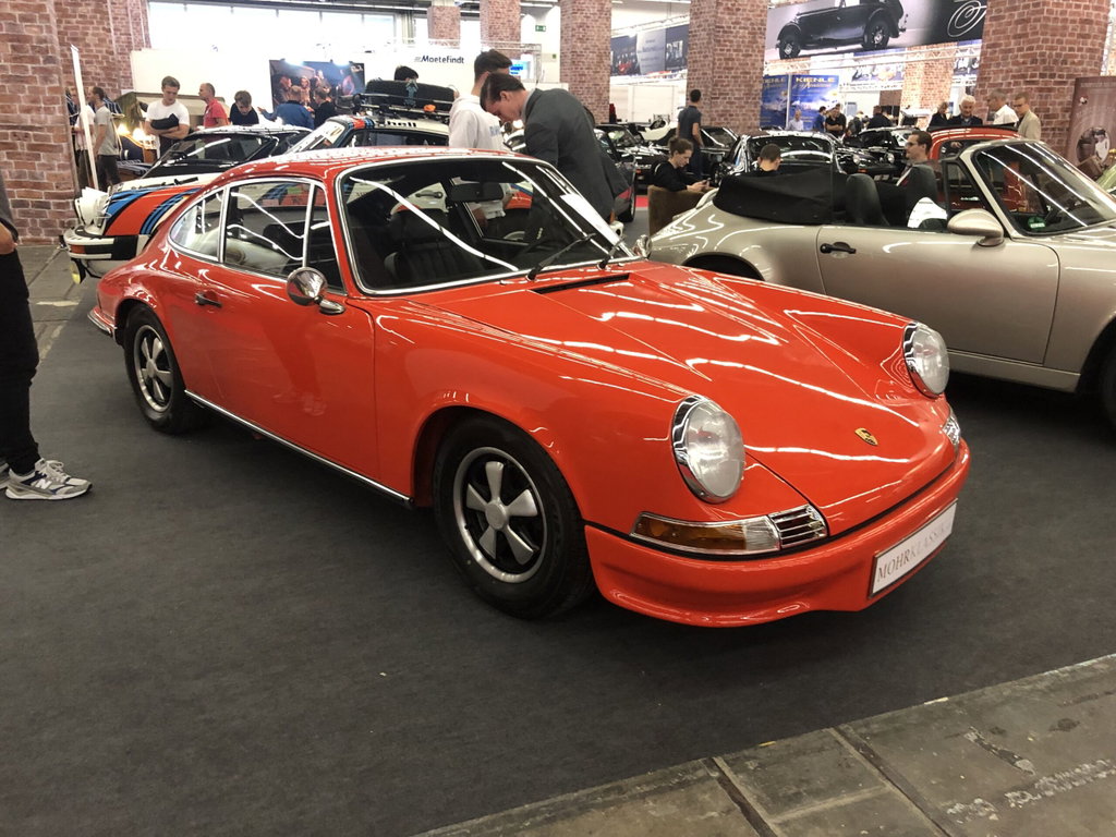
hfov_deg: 63.4
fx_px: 903
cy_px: 418
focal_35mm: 28
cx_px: 558
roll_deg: -1.1
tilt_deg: -17.9
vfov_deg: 49.7
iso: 100
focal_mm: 4
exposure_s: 1/17
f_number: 1.8
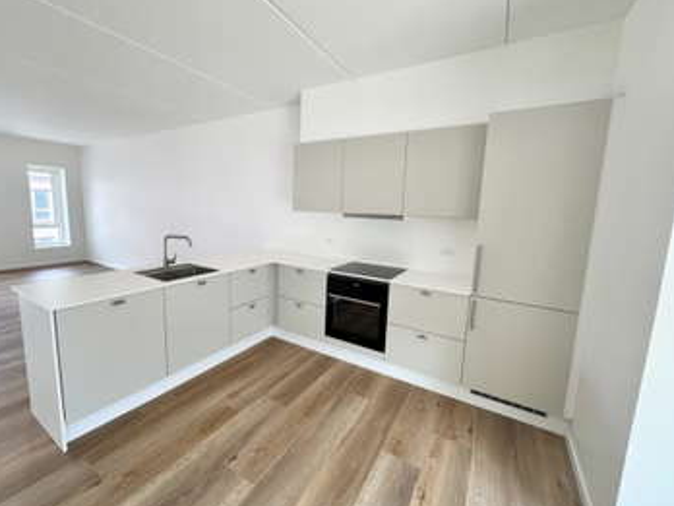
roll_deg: -1.9
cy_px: 246
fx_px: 292
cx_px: 321
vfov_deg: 81.7
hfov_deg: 98.1
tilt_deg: -7.4
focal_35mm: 15
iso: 100
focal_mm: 2.22
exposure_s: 1/99
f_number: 2.2
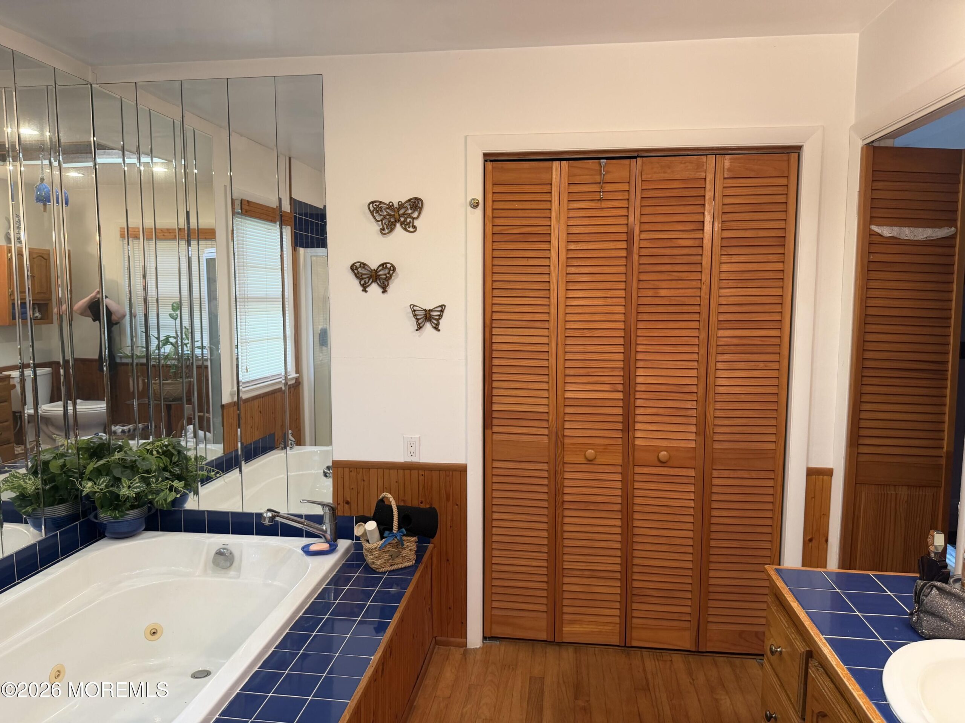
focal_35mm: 24
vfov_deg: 56.8
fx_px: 669
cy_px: 362
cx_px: 482
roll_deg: +0.4
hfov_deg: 71.6
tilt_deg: -6.2
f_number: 1.78
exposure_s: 1/60
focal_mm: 6.76
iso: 125
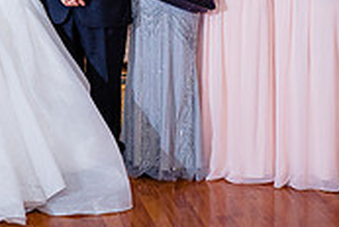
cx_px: -46
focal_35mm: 116
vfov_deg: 11.4
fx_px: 1094
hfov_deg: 17.0
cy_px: -96
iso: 800
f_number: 3.5
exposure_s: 1/160
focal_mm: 33
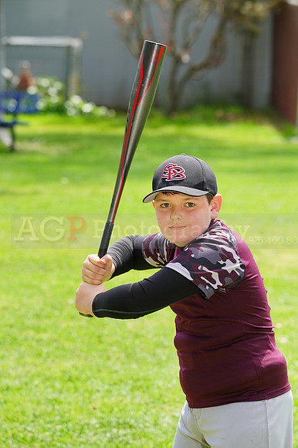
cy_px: 224
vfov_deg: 10.3
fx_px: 2486
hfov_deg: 6.9
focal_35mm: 200
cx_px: 149
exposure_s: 1/160
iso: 200
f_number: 8
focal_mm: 200
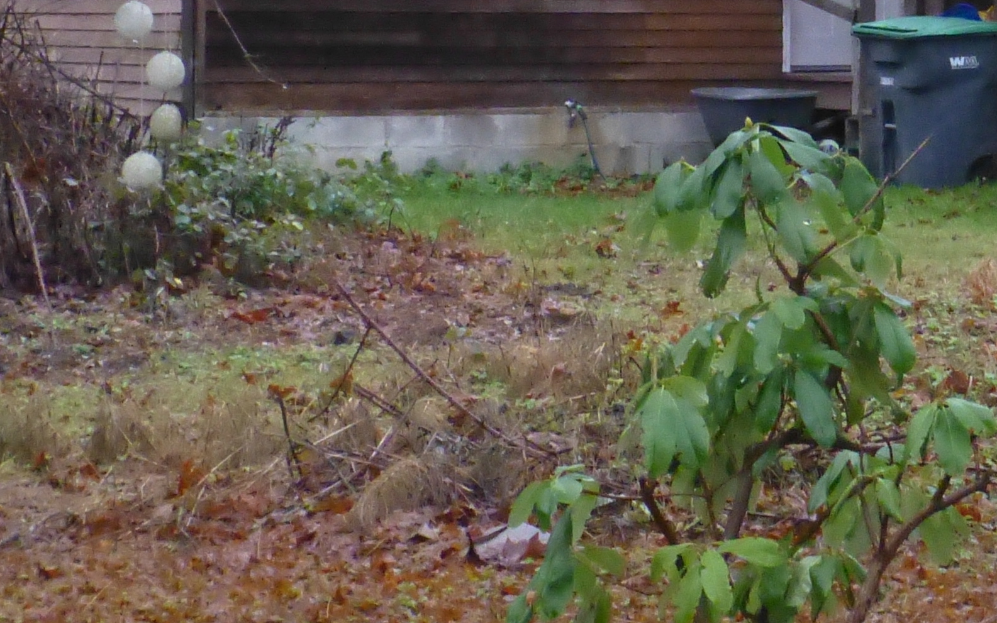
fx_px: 4239
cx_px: 937
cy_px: -249
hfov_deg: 13.3
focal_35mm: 156
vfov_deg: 8.3
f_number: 4.6
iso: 1000
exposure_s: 1/250
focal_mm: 9.7
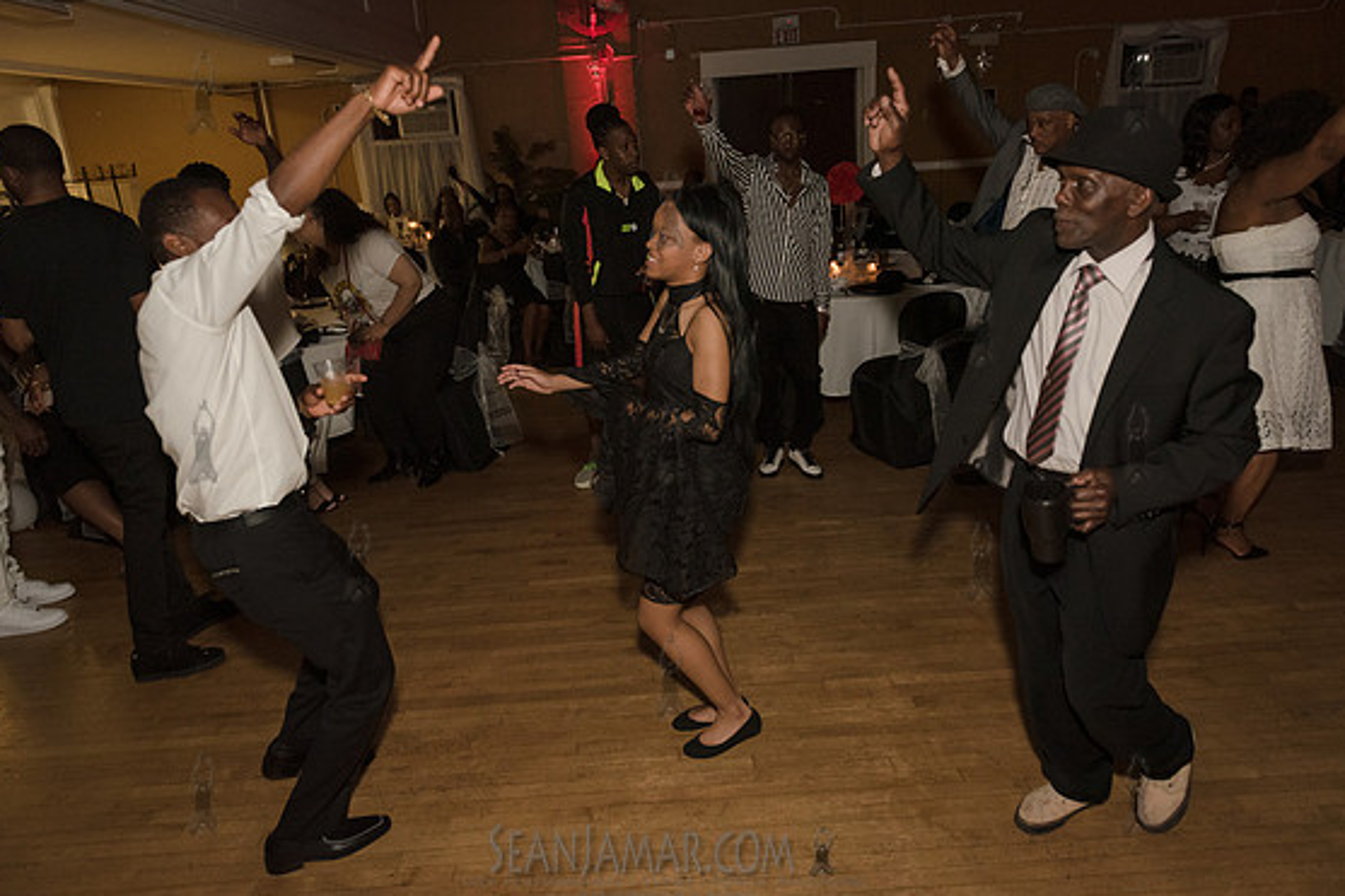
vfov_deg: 51.3
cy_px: 441
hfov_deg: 71.5
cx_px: 669
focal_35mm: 25
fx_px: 934
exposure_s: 1/400
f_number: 3.5
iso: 2000
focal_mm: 24
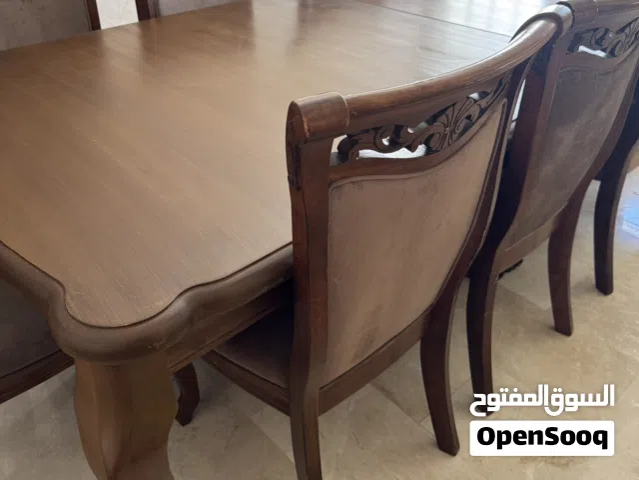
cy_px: 240
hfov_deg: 71.6
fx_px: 443
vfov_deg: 56.8
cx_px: 320
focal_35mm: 24
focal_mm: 6.76
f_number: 1.78
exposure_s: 1/104
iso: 200
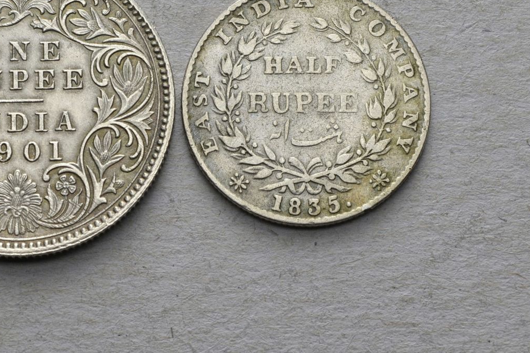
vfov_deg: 10.6
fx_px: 1911
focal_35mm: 130
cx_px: 169
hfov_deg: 15.8
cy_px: 137
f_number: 14
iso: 400
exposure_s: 1/250
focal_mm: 55
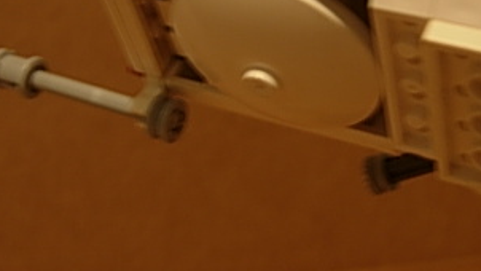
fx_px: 1059
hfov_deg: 25.5
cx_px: 311
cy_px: 80
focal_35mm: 83
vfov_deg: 14.5
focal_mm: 7.5
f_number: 2.7
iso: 50
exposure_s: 1/4.1
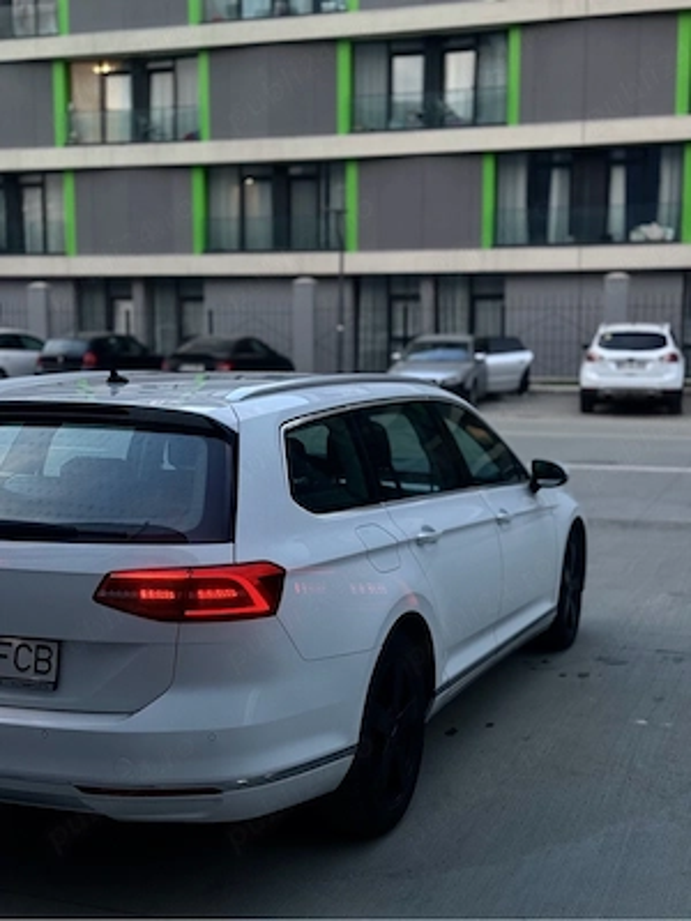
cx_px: 346
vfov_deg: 39.7
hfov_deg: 30.3
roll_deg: -0.4
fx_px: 1278
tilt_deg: -6.6
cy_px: 460
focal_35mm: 48
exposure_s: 1/70
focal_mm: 6.76
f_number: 1.78
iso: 100
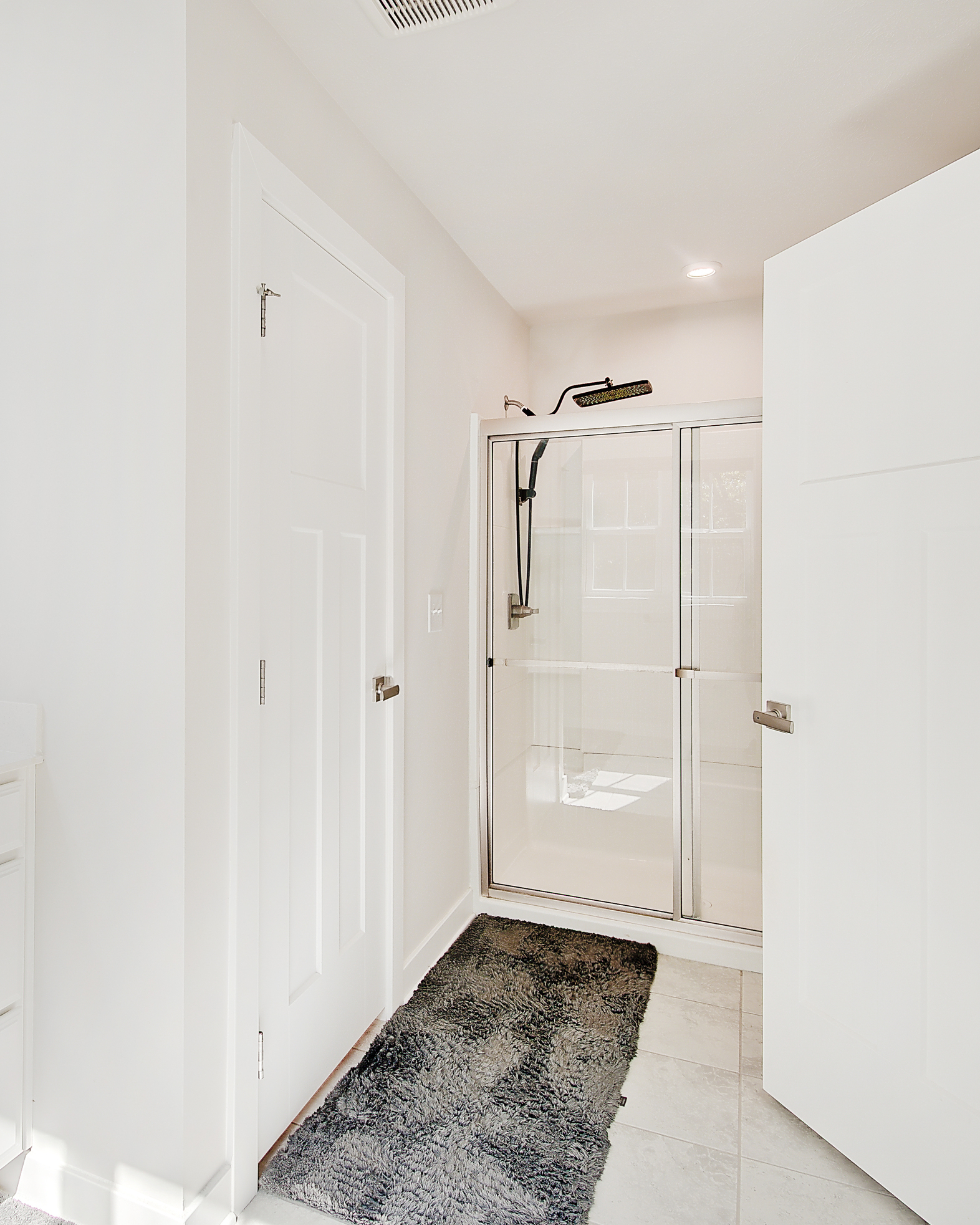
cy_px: 590
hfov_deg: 62.2
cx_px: 367
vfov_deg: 75.0
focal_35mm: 22
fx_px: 798
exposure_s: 1/15
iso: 100
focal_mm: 10
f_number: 9
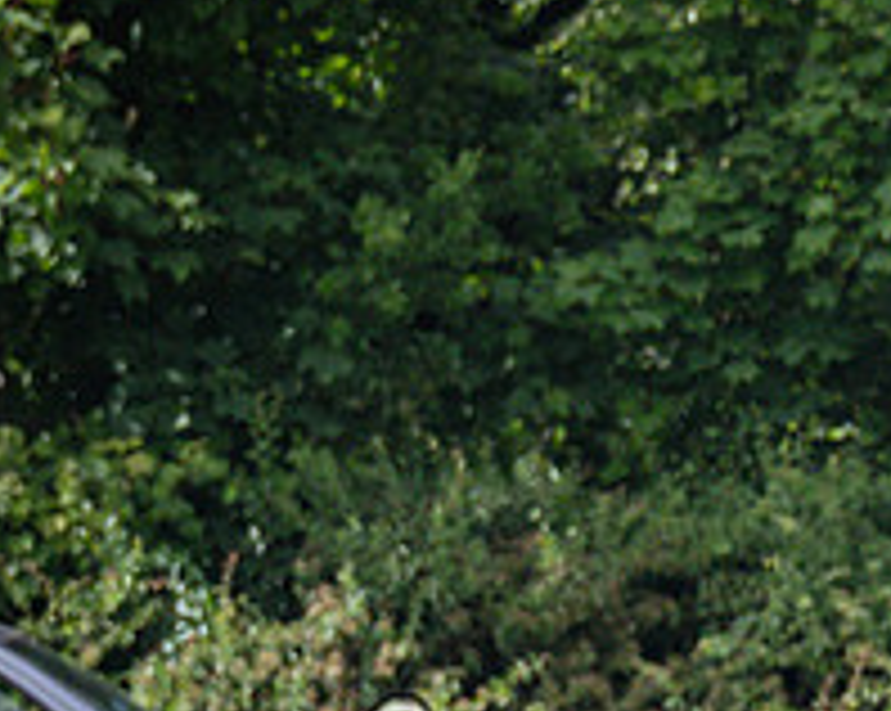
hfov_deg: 1.4
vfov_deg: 1.1
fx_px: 37066
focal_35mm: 1407
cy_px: 729
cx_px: 996
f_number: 4
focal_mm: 200
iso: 400
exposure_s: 1/2500
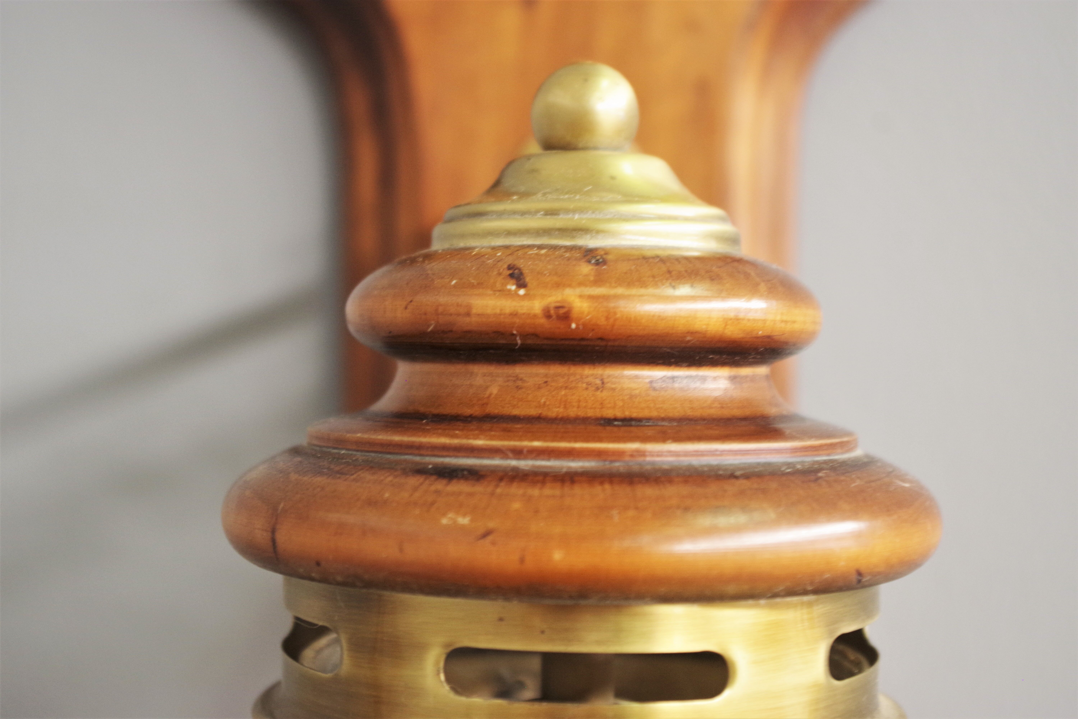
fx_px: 1797
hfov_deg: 33.4
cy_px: 360
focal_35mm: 60
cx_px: 539
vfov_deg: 22.6
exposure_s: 1/30
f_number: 4.5
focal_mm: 40
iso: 800
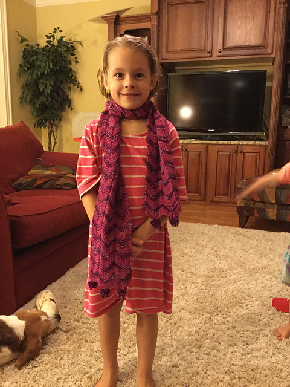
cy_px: 194
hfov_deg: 45.4
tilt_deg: -11.7
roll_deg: -2.4
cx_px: 145
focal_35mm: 31
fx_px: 346
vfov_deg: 58.4
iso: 800
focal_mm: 3.3
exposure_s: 1/15
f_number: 2.4
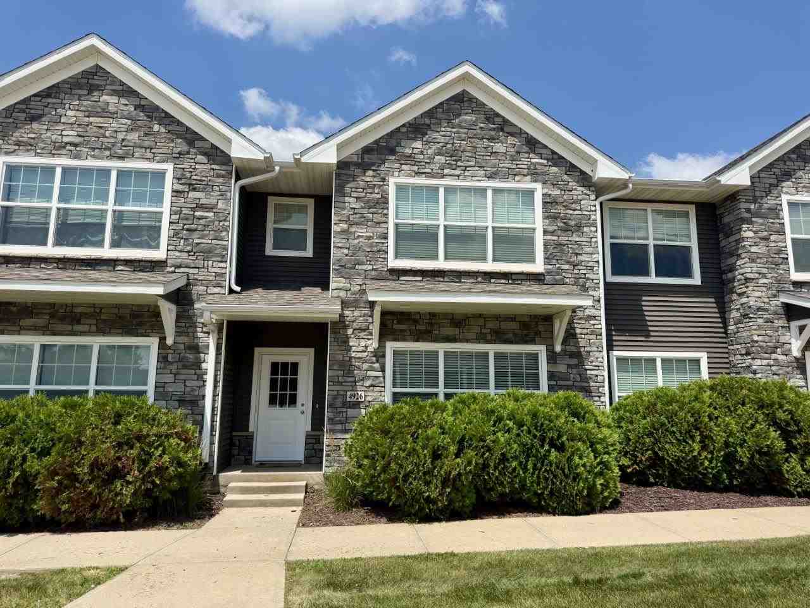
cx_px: 405
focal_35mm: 24
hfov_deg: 71.6
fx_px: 562
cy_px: 304
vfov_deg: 56.8
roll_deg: -0.4
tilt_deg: +10.4
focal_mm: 6.76
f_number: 1.78
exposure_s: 1/5319
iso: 80
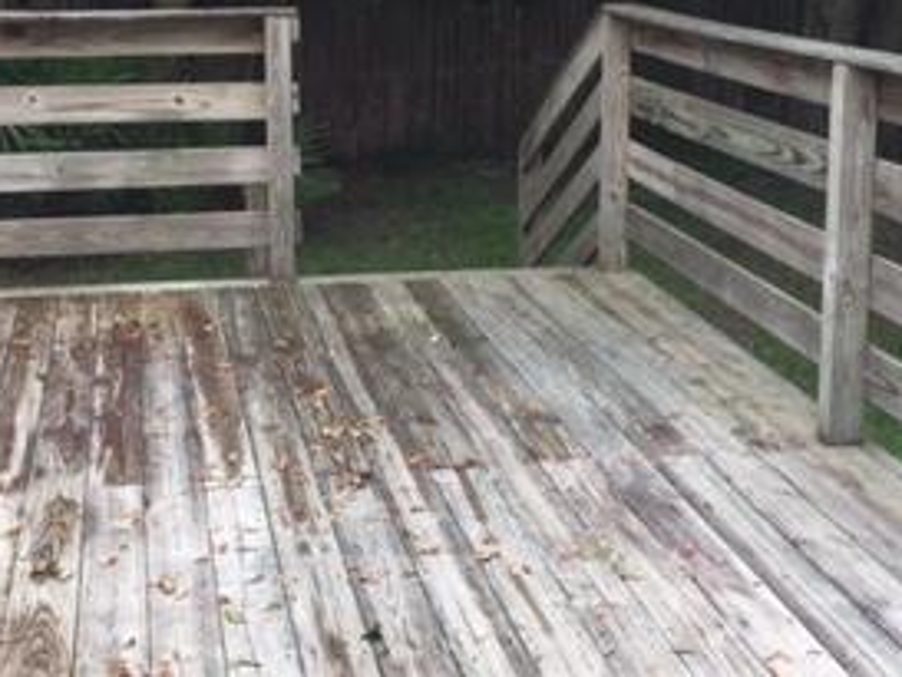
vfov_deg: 21.6
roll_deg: -0.1
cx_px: 436
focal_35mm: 68
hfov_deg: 28.5
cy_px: 258
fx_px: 1773
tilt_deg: -10.2
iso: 32
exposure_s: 1/471
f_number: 2.2
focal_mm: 4.15
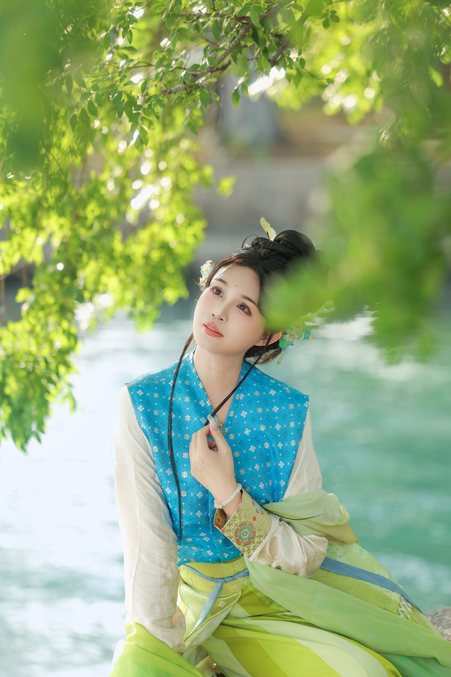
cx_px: 226
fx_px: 2537
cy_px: 338
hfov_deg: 10.2
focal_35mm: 135
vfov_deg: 15.2
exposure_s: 1/250
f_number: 2.8
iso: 250
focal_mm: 135
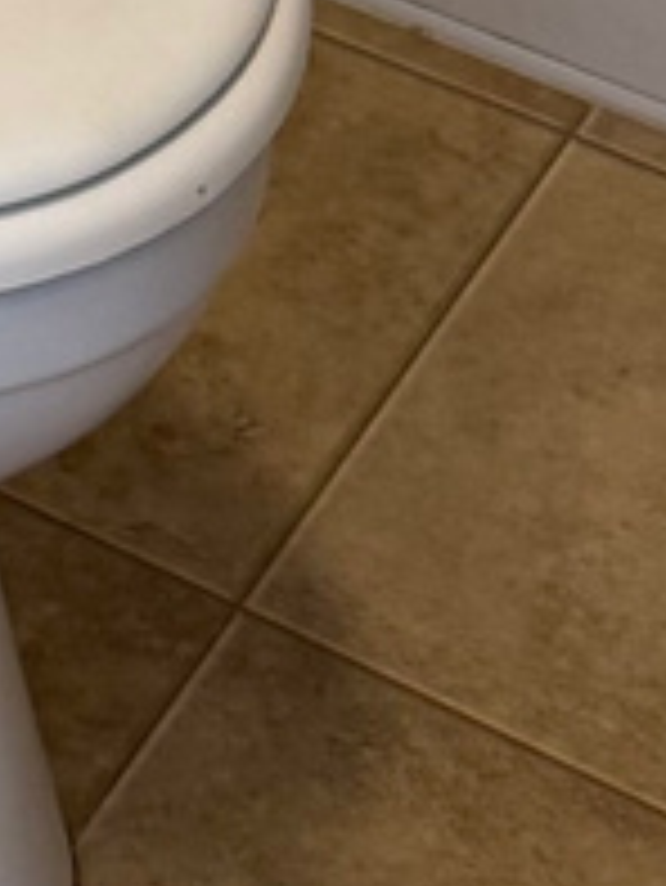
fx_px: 4792
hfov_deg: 7.7
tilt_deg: -10.7
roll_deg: +0.0
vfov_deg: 7.9
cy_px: -2357
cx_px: -585
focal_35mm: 187
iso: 125
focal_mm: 6.76
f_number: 1.78
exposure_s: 1/60
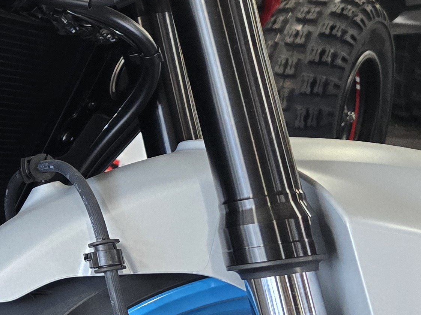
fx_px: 997
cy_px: 102
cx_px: -247
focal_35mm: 82
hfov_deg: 19.9
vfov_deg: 17.9
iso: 640
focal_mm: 6.3
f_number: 1.7
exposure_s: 1/120
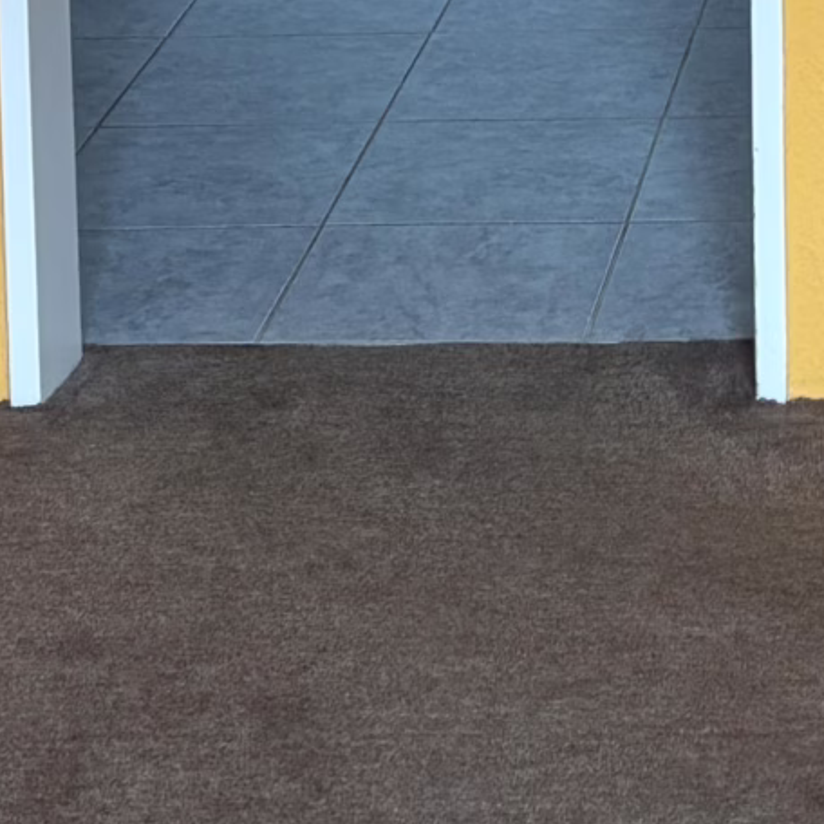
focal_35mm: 145
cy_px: -857
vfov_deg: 10.9
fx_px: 3905
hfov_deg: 11.7
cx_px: 1111
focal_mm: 5.96
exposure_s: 1/102
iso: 125
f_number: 1.6
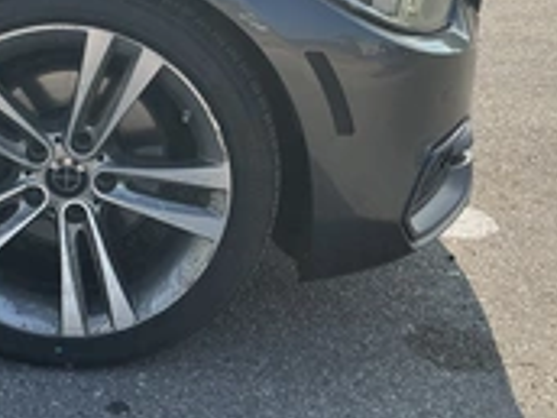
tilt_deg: -13.0
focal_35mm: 65
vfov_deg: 22.3
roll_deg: -1.0
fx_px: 1046
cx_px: 107
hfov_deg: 29.1
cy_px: 87
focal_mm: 3
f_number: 1.8
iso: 25
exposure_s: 1/1250
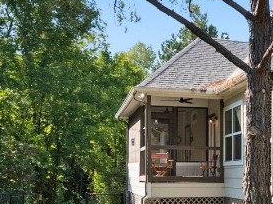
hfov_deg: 27.1
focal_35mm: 67
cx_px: 285
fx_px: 528
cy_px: 170
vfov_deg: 21.5
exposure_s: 1/2000
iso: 1600
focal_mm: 16.5
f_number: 8
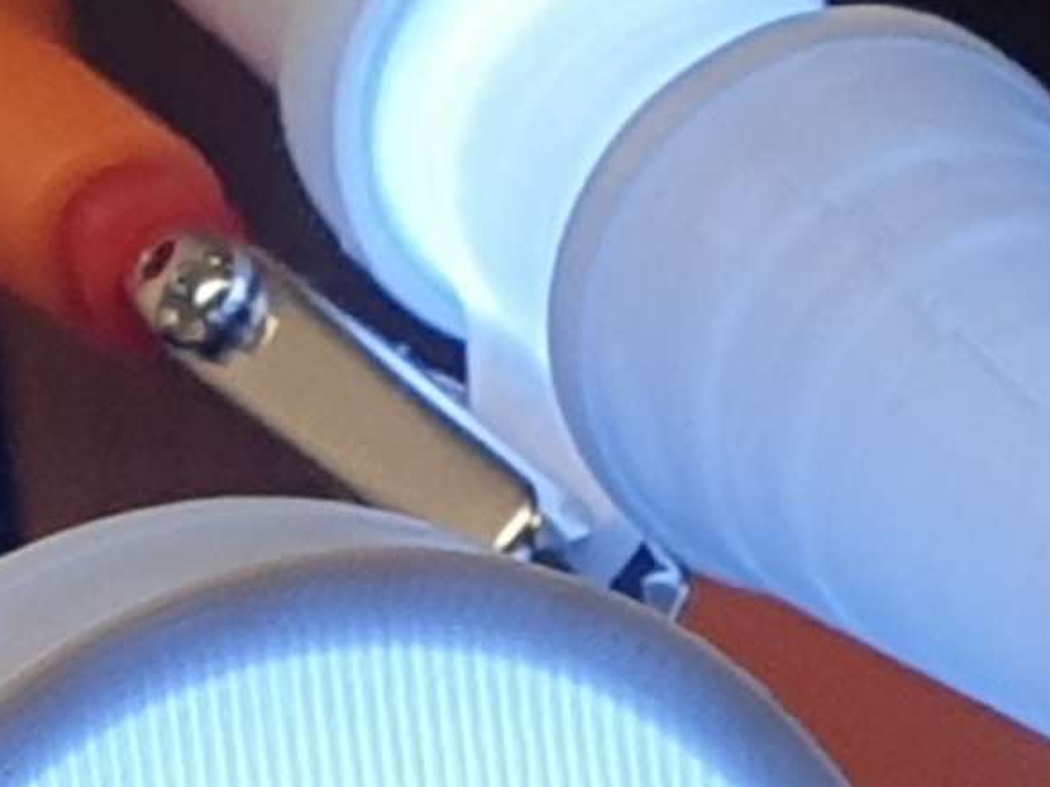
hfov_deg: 11.0
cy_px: 488
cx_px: 324
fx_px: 5427
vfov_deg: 8.3
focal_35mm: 179
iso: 50
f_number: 2.4
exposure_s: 1/141
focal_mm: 4.3
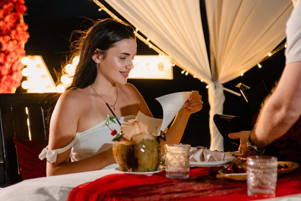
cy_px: 100
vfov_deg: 16.9
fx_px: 677
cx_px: 170
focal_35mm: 81
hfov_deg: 25.0
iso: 4000
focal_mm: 50
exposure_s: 1/320
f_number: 2.2
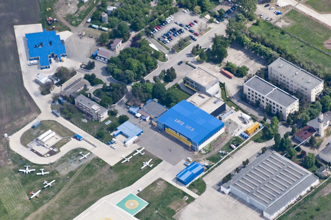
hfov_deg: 6.3
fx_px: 3030
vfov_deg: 4.2
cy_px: 110
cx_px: 166
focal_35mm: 330
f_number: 8
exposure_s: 1/640
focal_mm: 220
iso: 200
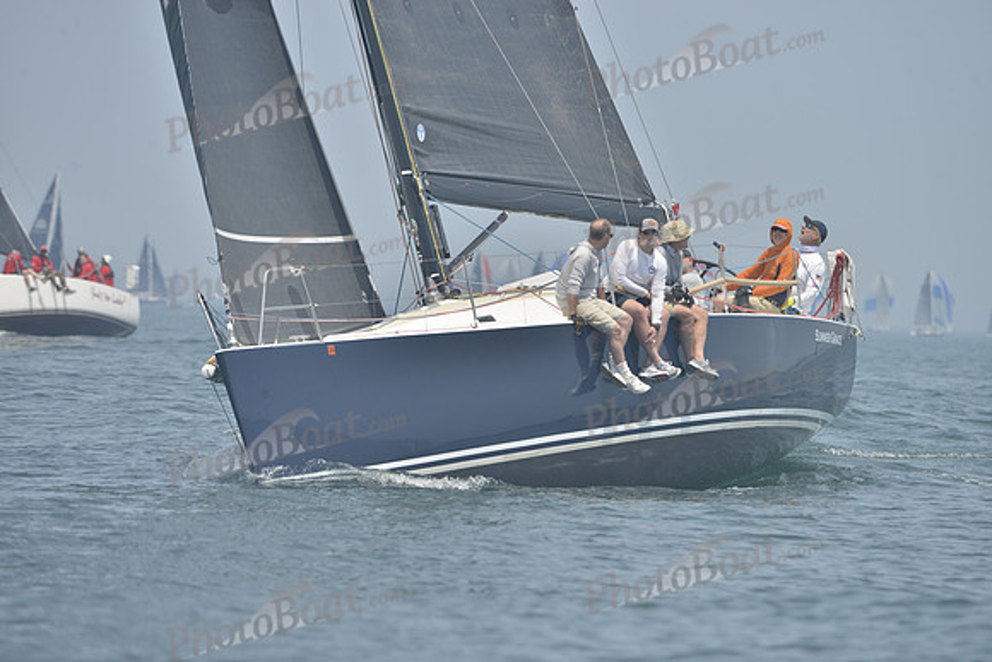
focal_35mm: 240
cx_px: 496
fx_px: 6615
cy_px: 331
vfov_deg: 5.7
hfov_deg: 8.6
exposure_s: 1/1000
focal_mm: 240
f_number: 8
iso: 280
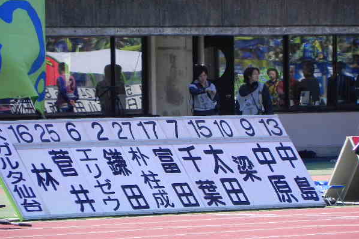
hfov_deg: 3.4
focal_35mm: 613
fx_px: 6112
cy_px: 139
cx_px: 173
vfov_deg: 2.2
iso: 160
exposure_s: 1/360
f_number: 5.6
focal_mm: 97.8
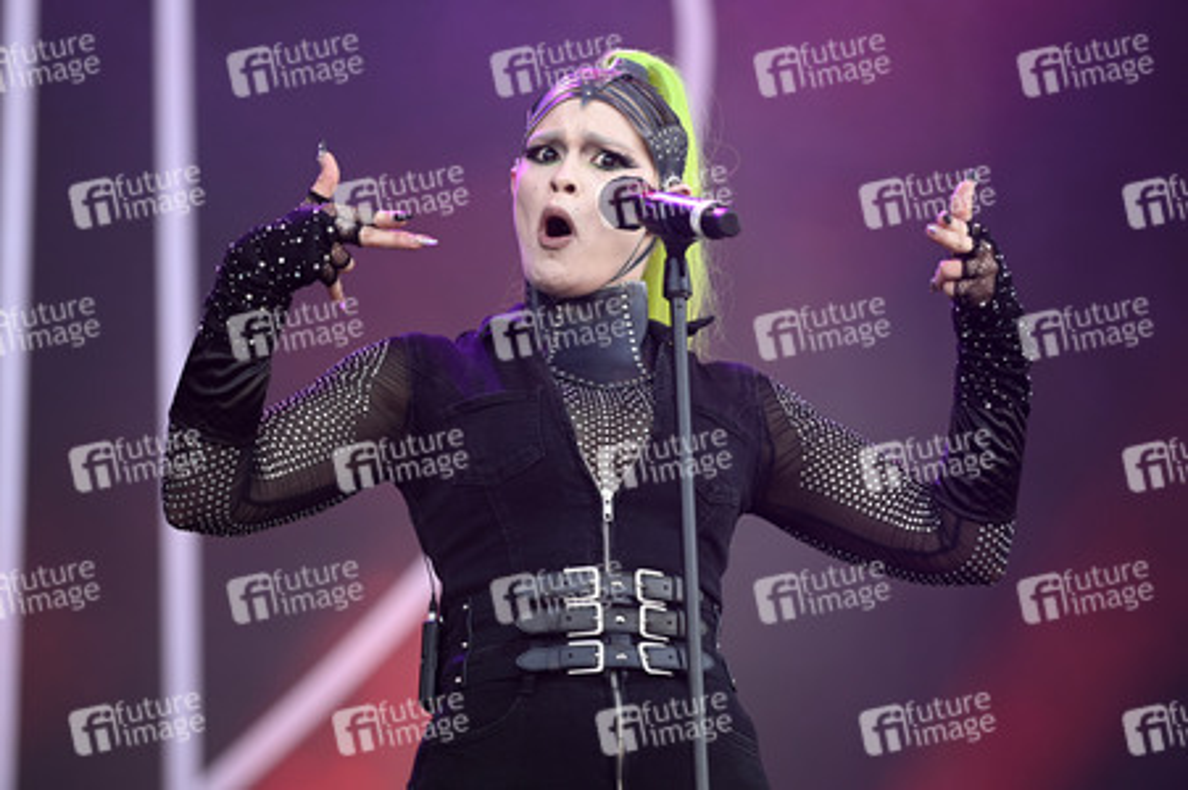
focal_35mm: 150
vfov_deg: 9.1
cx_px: 594
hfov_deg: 13.7
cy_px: 395
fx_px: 4946
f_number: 2.8
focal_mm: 150
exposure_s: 1/500
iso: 320
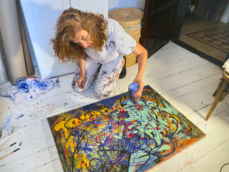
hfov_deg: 67.3
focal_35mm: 26
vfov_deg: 53.1
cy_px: 86
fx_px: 172
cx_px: 114
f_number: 1.8
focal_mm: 4.25
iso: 400
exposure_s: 1/50
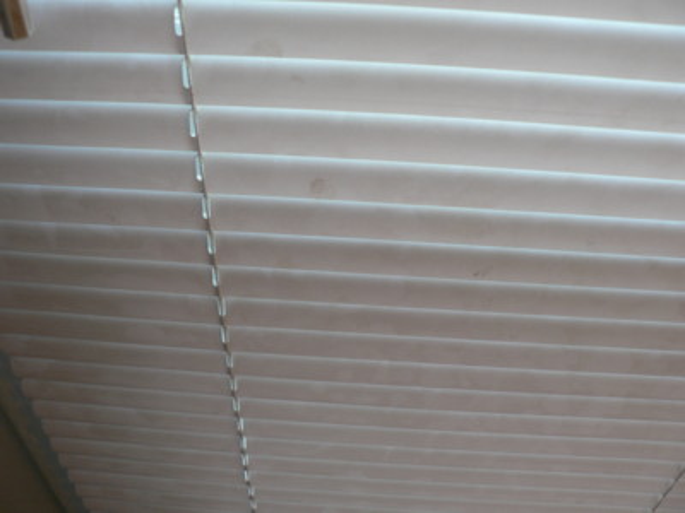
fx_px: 712
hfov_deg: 51.4
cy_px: 256
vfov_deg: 39.7
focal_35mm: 36
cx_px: 342
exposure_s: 1/30
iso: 200
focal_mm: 6
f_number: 2.8
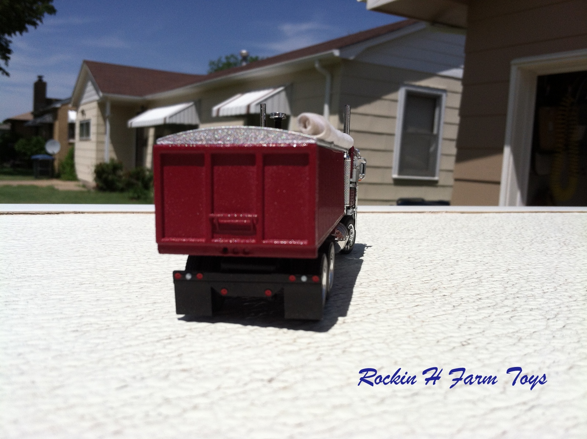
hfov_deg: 52.7
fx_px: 593
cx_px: 294
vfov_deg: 40.6
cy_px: 220
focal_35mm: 35
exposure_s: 1/3750
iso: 80
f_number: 2.8
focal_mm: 3.85
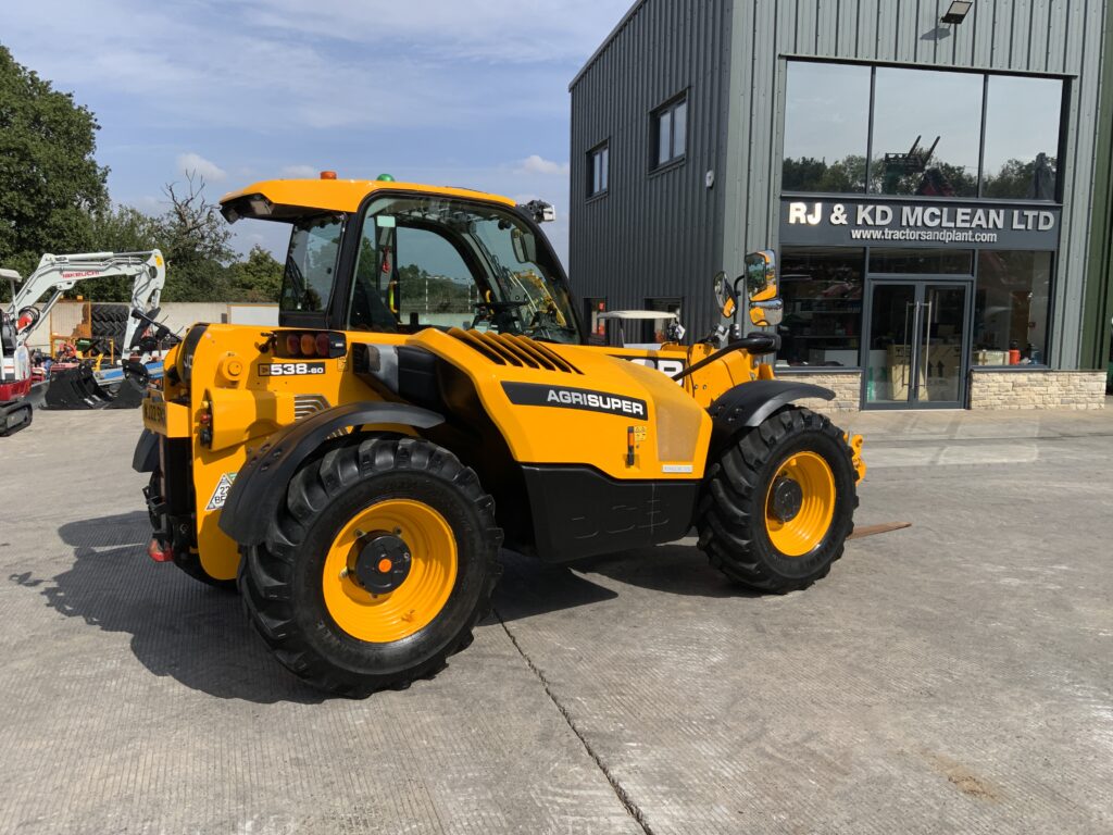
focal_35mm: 29
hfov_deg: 61.7
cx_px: 556
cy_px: 418
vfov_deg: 48.2
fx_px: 932
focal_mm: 3
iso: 16
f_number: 1.8
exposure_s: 1/2320
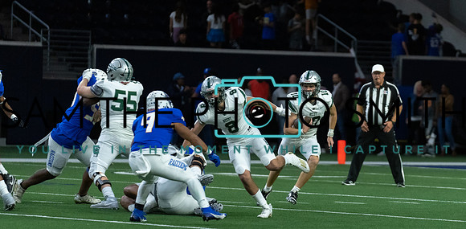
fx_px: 3558
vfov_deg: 3.7
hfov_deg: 7.5
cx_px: 292
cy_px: 127
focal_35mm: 296
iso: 4000
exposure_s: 1/1250
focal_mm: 200
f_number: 2.8
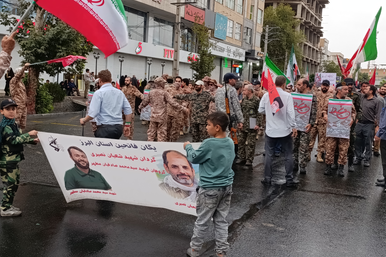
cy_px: 115
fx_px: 418
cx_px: 192
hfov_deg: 49.6
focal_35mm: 39
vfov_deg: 34.2
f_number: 1.65
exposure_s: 1/100
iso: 500
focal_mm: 6.14
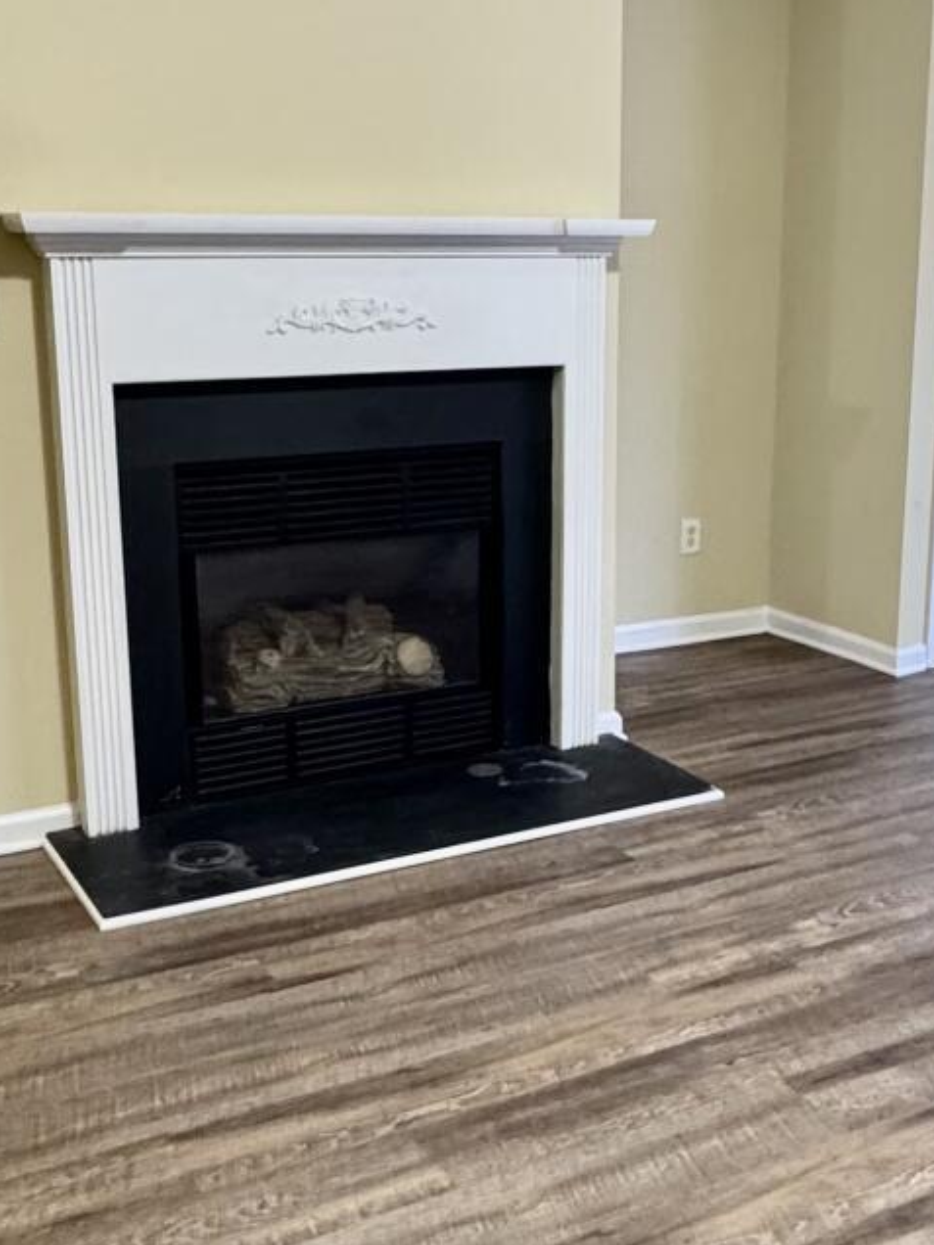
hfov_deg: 32.8
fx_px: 1583
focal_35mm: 44
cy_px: 611
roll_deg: +0.5
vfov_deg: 42.9
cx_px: 550
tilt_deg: -13.2
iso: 320
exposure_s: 1/60
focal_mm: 2.22
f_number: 2.2
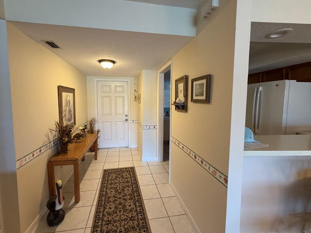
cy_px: 110
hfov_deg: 98.0
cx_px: 145
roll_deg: +1.1
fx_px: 135
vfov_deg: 81.7
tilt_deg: -1.7
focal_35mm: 15
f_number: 2.2
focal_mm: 2.22
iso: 250
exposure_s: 1/60
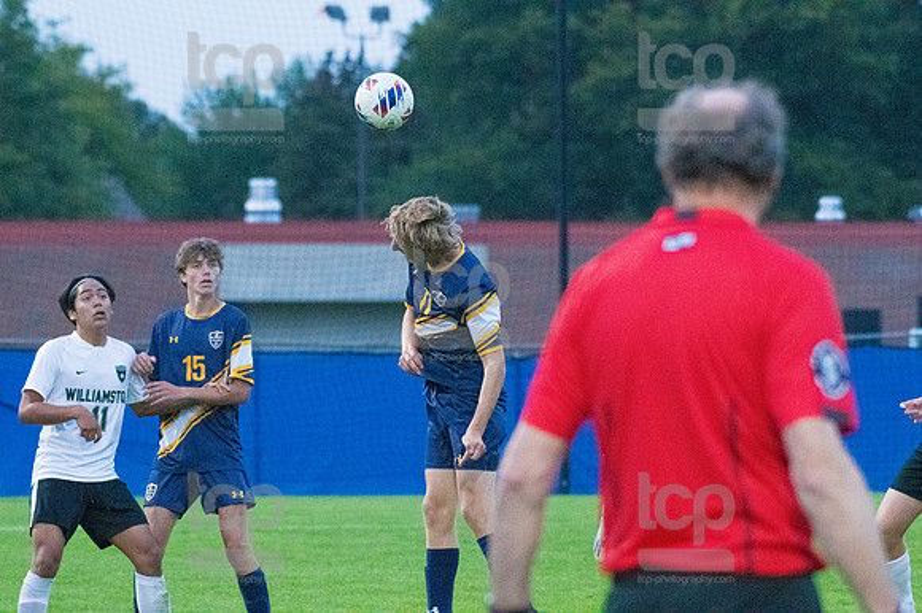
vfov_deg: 4.6
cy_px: 306
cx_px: 461
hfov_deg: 6.9
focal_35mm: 300
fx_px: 7679
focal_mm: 200
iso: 6400
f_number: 5.6
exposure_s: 1/2000
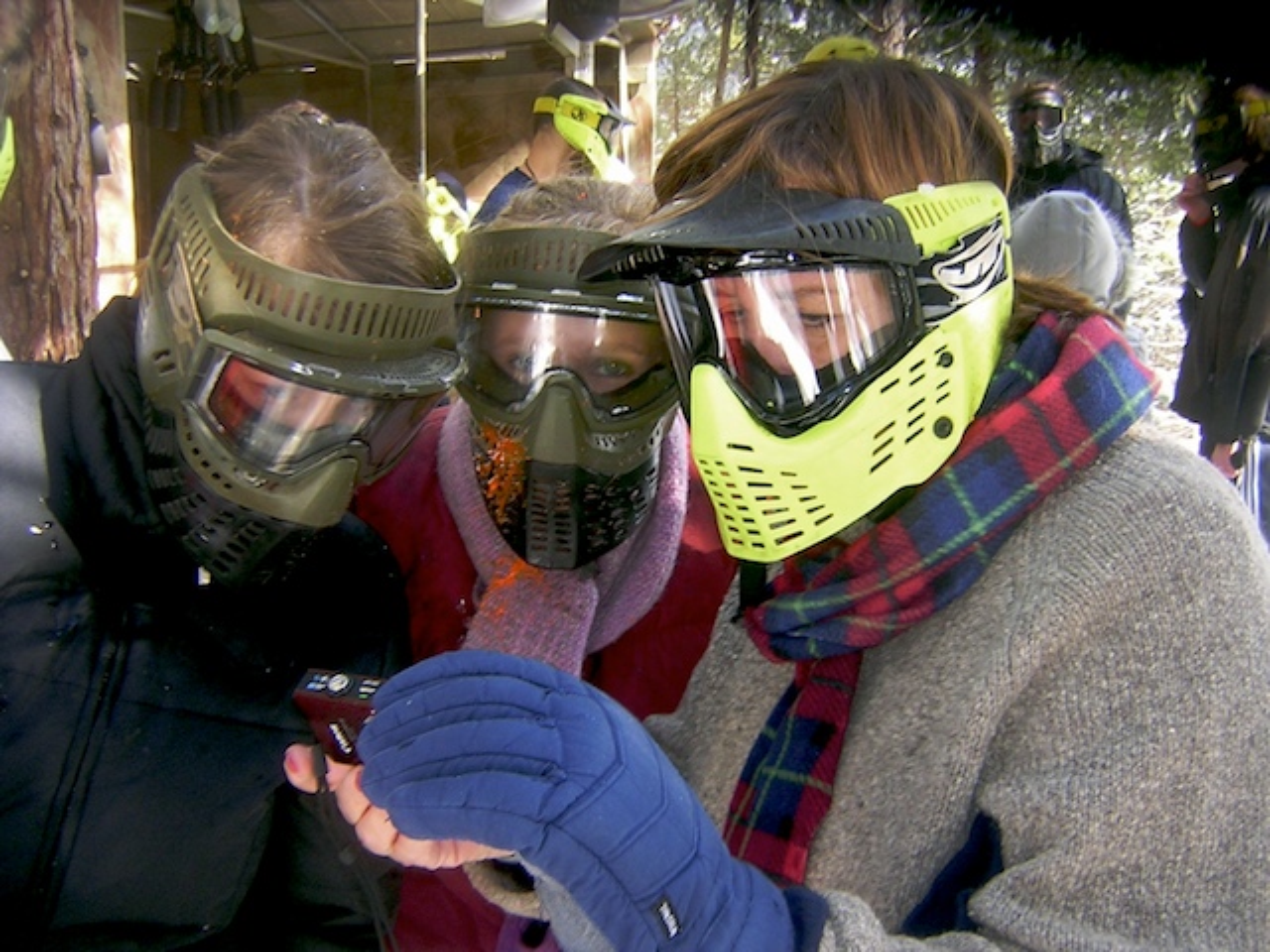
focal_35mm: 36
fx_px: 1321
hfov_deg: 51.4
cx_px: 635
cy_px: 476
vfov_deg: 39.7
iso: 100
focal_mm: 4.7
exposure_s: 1/30
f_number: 2.6
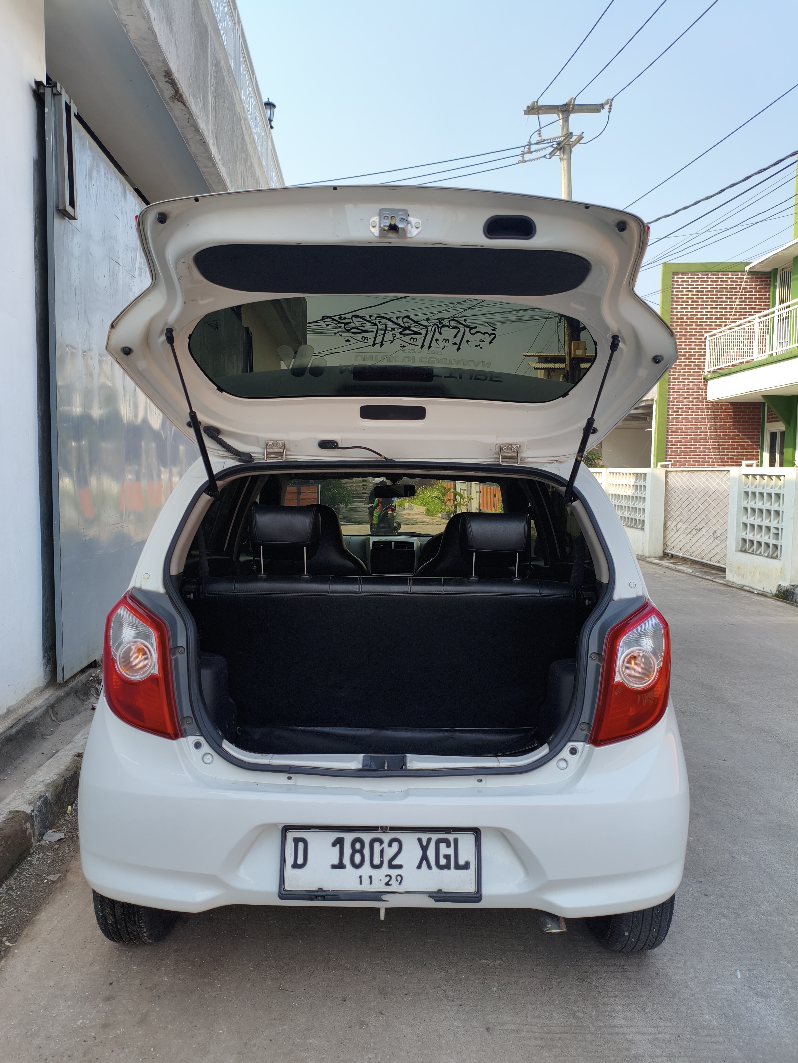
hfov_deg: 53.1
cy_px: 532
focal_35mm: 26
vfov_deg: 67.3
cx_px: 399
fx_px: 799
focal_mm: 4.94
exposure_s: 1/1188
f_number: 1.5
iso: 80
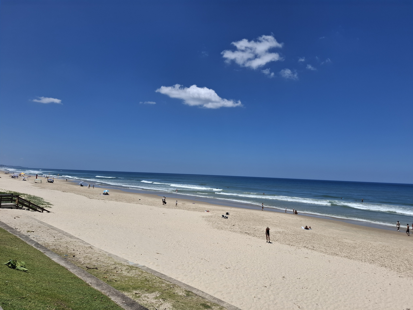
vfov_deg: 58.9
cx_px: 206
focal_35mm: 23
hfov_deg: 73.9
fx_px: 274
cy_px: 155
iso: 50
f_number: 1.8
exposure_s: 1/3145
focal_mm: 5.54
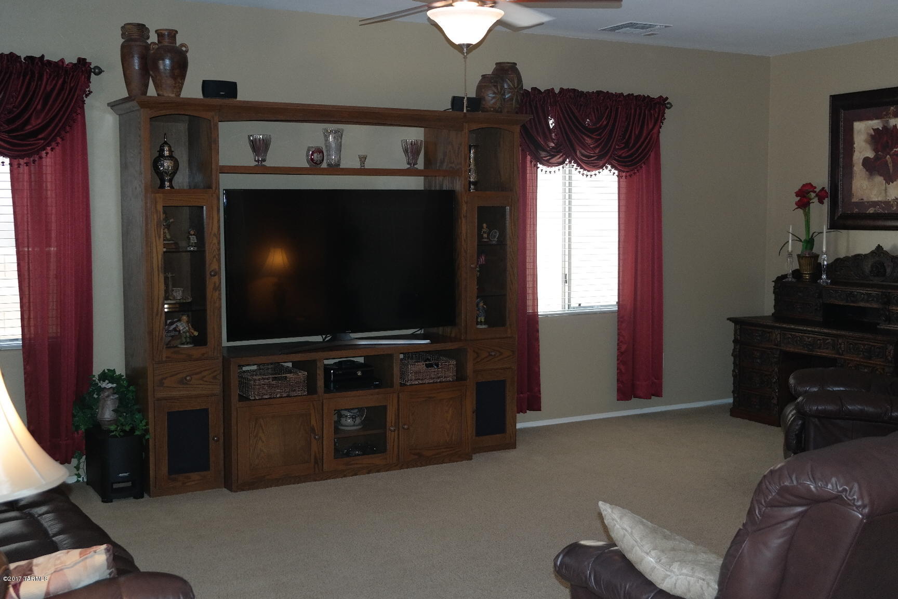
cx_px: 449
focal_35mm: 43
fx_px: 1073
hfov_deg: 45.4
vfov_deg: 31.2
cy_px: 300
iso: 400
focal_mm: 28
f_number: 4
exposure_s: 1/50
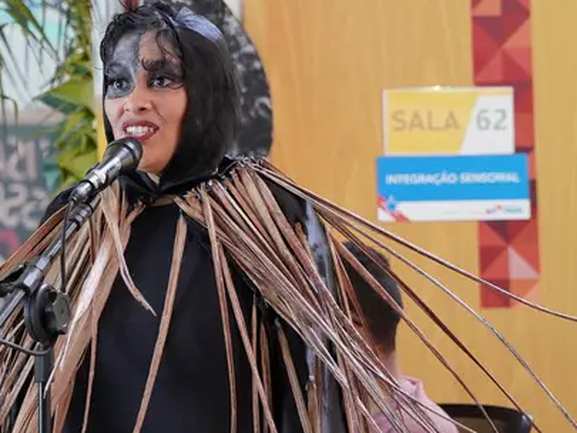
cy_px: 234
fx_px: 2696
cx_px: 17
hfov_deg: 12.1
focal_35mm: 162
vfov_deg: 9.2
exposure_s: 1/200
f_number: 2.8
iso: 1000
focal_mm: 52.9
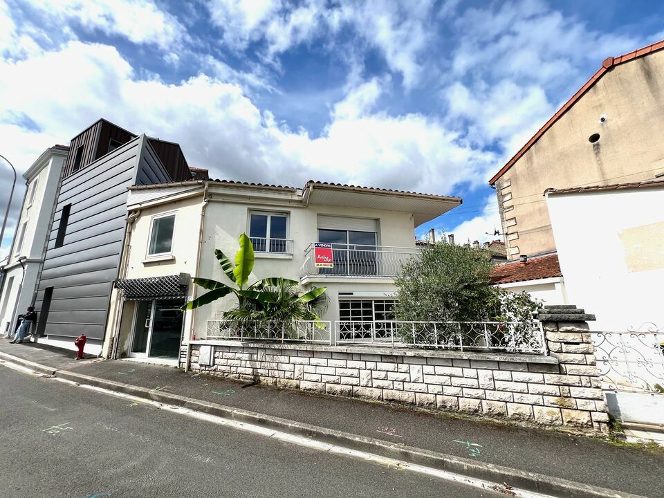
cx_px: 332
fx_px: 249
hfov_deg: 106.2
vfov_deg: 89.9
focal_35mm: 13
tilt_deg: +12.2
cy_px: 249
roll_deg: +3.8
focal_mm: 1.57
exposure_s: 1/2222
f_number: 1.8
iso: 32
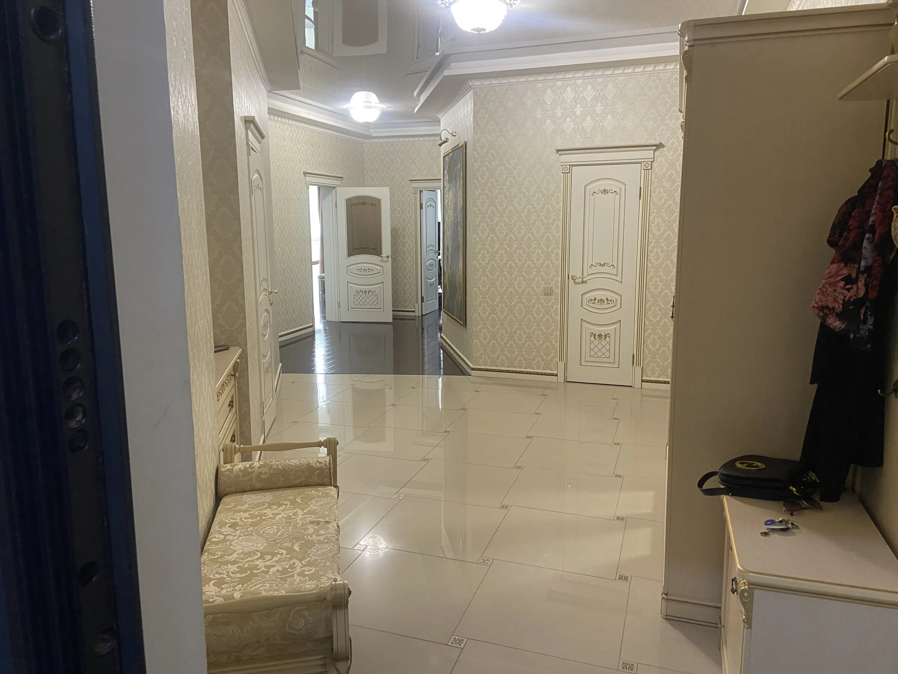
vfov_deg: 53.1
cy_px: 337
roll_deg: +0.3
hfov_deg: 67.3
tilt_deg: -11.0
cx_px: 449
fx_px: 674
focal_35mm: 26
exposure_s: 1/50
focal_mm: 4.25
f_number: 1.8
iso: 250
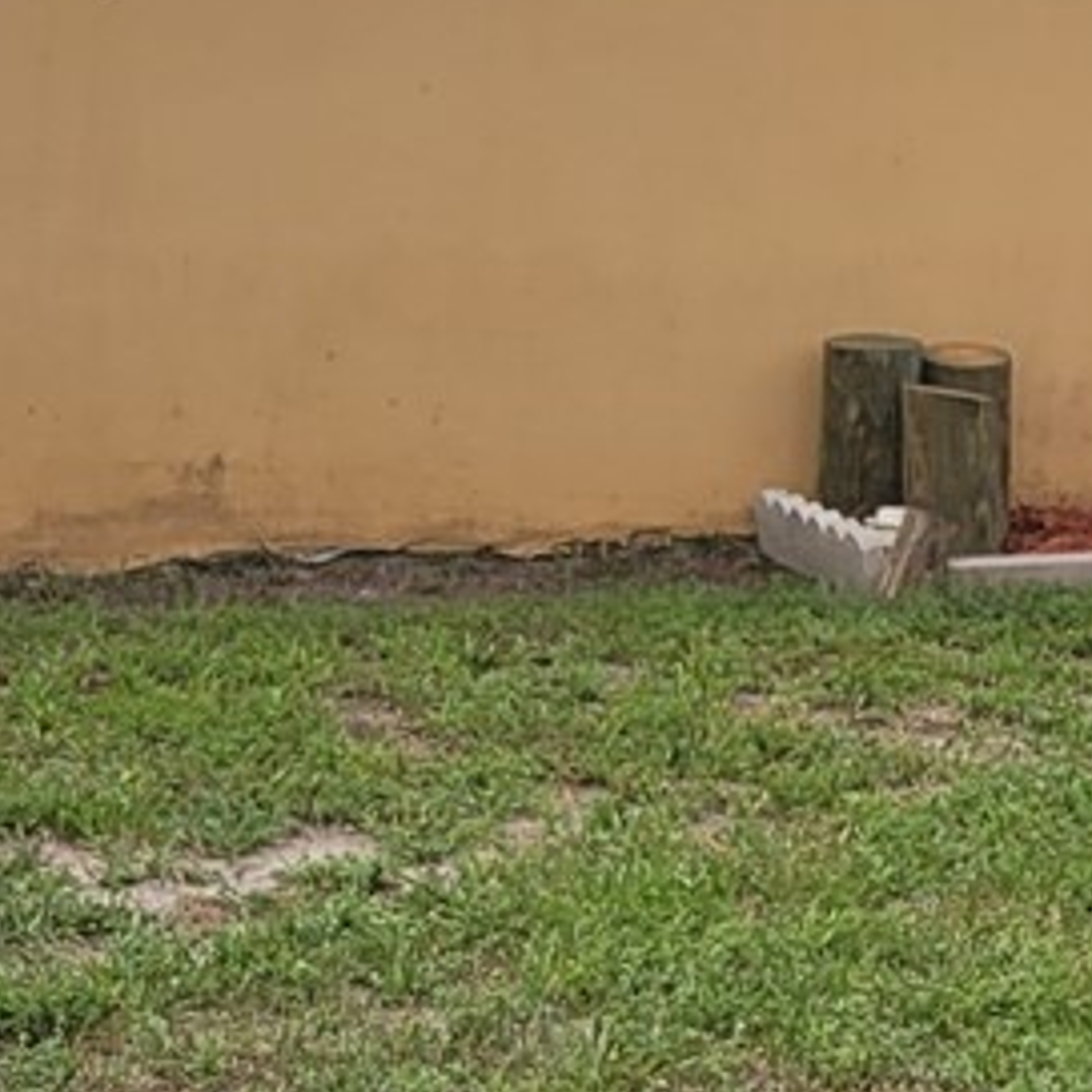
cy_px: 490
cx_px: 1088
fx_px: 4818
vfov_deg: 12.9
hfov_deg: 12.8
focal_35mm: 135
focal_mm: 5.4
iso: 40
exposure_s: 1/2905
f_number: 1.8
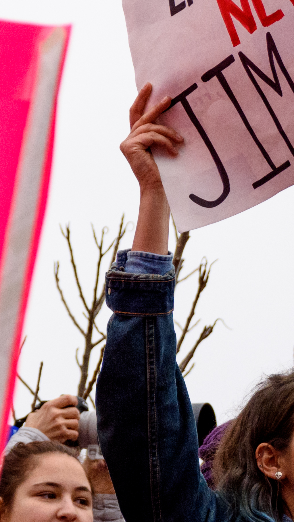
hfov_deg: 6.1
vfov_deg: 10.9
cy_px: 352
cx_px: -19
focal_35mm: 197
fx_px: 2731
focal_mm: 38
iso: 800
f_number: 4.5
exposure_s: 1/2500
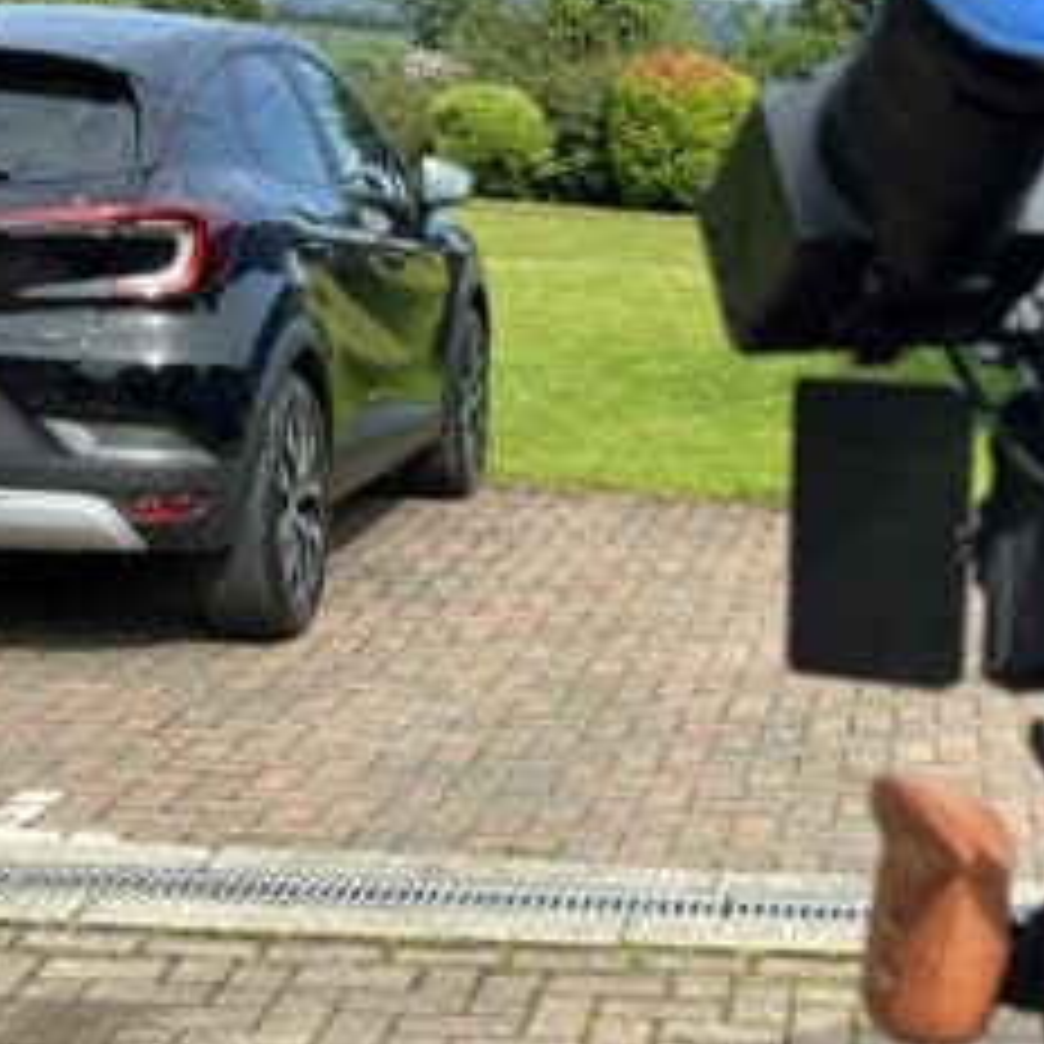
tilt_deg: -12.7
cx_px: 837
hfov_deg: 22.5
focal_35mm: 76
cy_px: 796
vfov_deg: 22.5
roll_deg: -1.6
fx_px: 2593
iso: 50
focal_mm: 5.7
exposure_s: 1/1038
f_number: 1.5
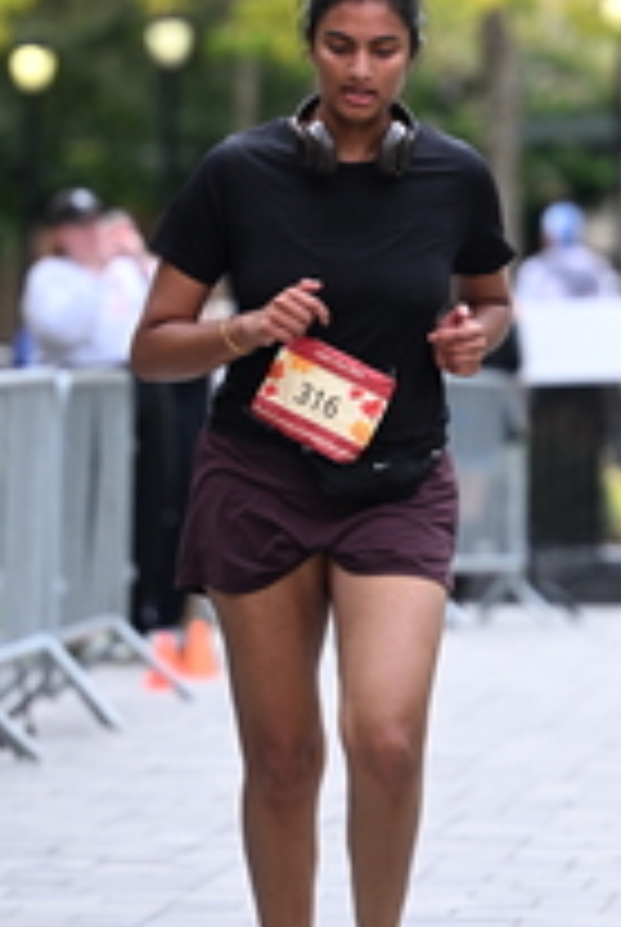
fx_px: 9618
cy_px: 162
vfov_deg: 5.5
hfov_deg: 3.7
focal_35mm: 373
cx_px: 542
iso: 640
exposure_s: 1/2000
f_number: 2.8
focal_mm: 140
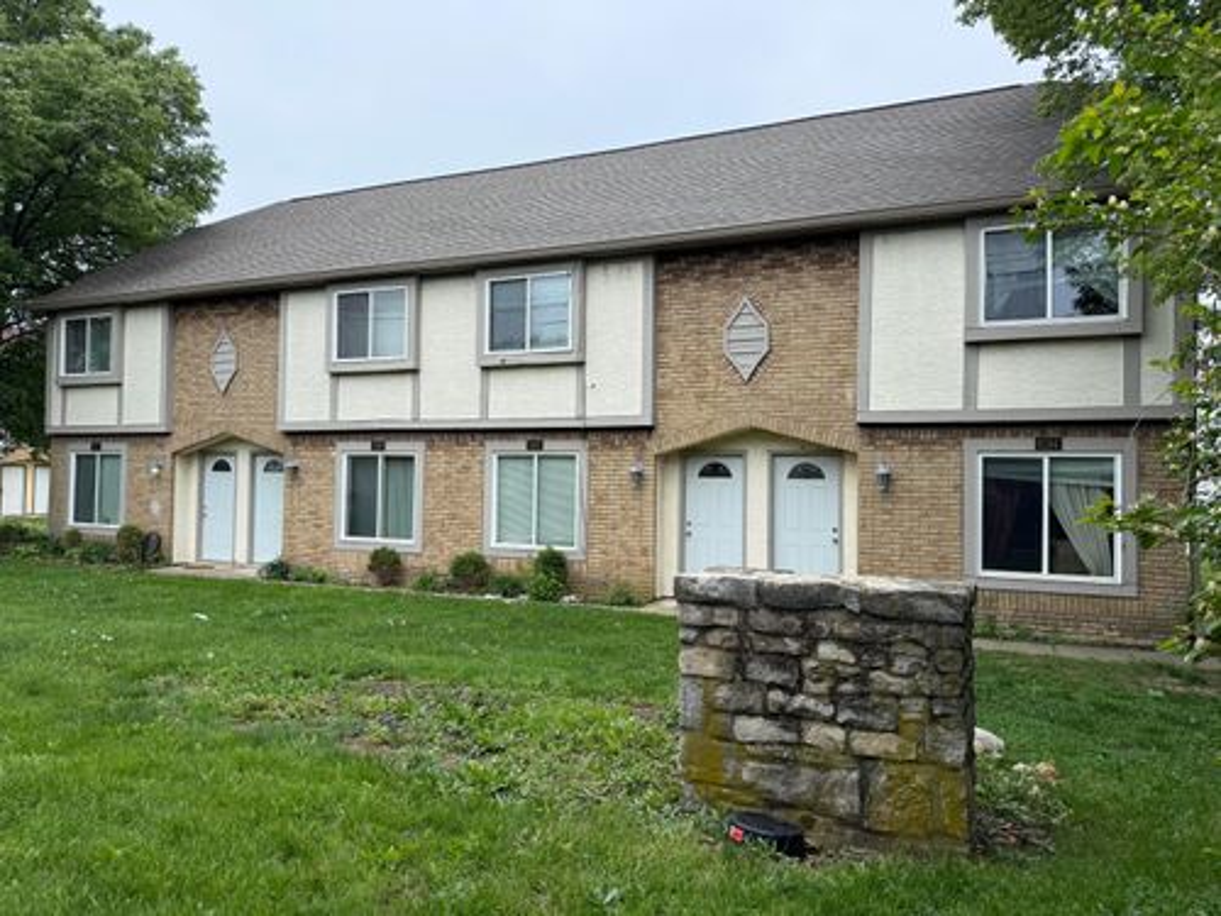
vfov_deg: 56.8
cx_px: 610
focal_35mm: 24
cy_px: 458
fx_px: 847
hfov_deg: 71.6
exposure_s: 1/1689
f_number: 1.78
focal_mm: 6.76
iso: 100
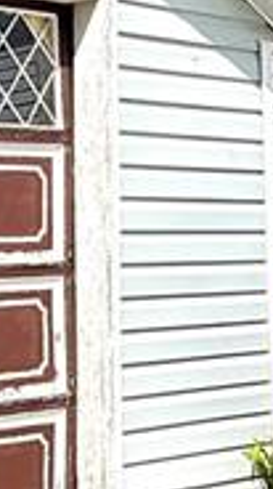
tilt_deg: +2.0
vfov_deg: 25.0
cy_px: 205
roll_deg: +0.5
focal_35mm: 85
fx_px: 1098
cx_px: -382
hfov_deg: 11.6
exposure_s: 1/3125
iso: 50
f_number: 2.2
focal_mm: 2.22
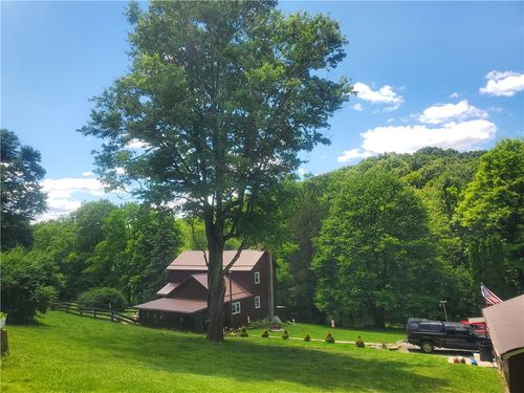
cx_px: 262
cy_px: 196
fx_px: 394
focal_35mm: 26
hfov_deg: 67.3
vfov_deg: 53.1
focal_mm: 4.3
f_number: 2.4
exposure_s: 1/1036
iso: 50
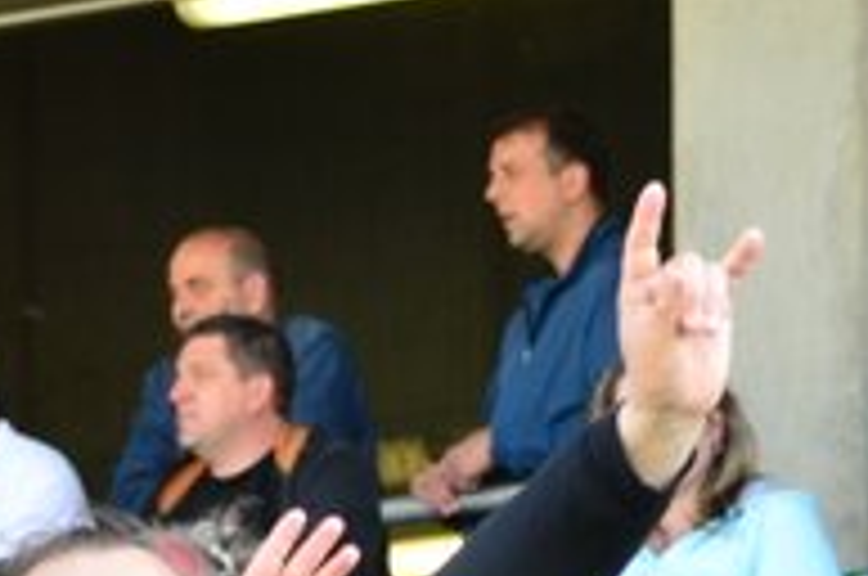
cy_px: 1332
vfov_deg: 2.8
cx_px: -306
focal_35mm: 489
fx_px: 11771
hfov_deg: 4.2
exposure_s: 1/200
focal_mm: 70
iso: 400
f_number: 4.5
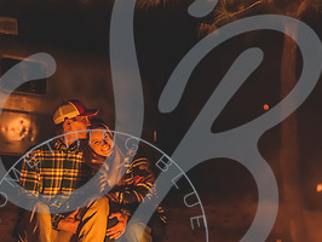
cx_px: 150
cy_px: 150
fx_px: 726
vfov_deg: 18.9
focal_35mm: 78
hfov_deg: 25.0
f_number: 2.8
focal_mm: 48
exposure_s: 1/160
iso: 4000
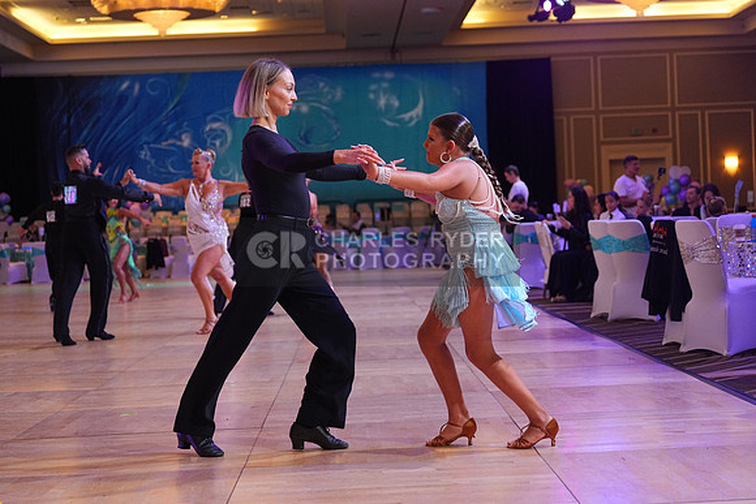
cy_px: 252
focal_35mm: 70
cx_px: 378
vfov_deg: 19.5
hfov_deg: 28.8
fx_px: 1470
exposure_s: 1/400
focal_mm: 70
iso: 2500
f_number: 4
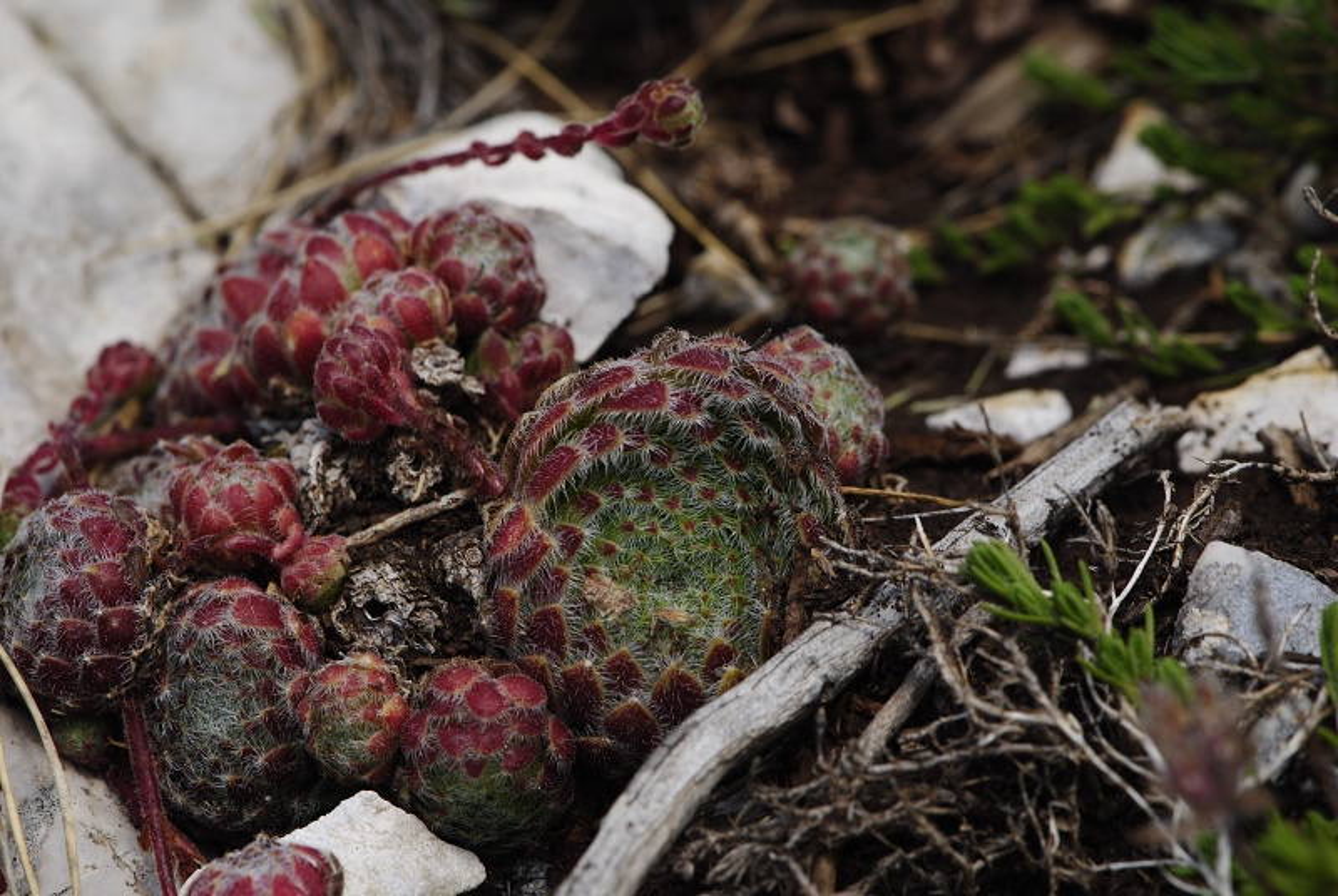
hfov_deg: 16.0
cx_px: 669
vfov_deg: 10.8
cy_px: 448
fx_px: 4746
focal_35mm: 128
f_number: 11
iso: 100
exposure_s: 1/80
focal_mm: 85
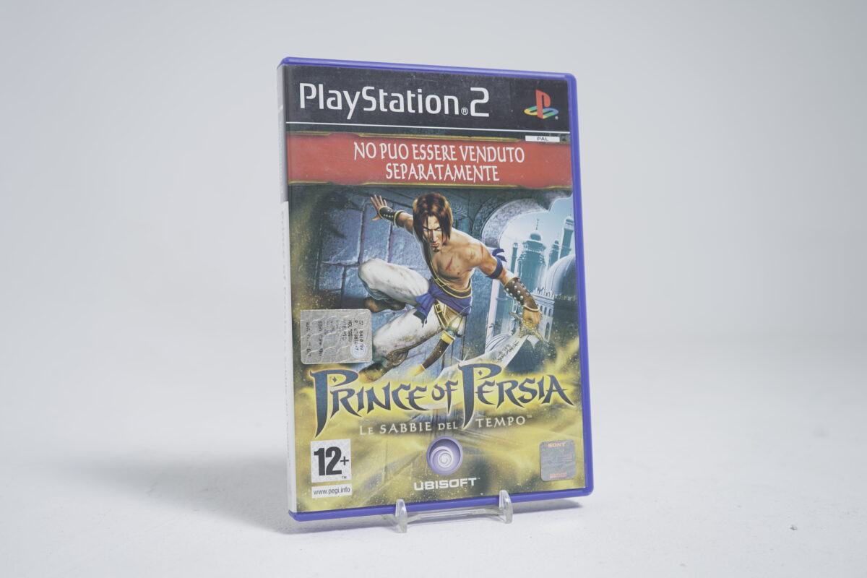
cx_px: 434
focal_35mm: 40
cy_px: 289
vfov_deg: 33.4
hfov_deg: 48.5
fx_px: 963
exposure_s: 1/5
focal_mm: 40
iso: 100
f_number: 5.6
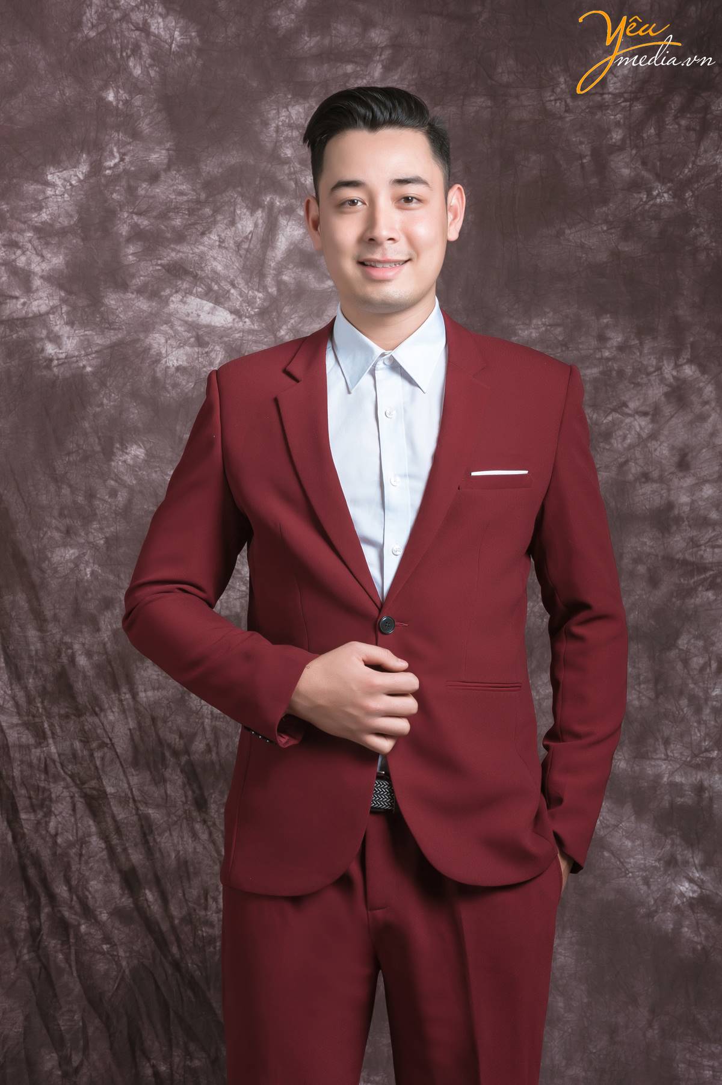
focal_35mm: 85
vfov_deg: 23.9
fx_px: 2560
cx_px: 361
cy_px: 542
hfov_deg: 16.1
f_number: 10
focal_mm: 85
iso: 100
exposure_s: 1/160
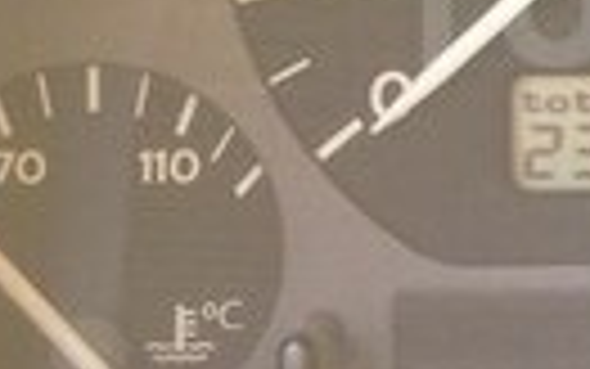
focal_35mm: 176
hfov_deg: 11.5
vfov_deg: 7.4
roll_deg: -1.4
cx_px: 847
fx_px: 2831
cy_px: -2
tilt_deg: -21.2
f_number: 2.4
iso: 50
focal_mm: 4.12
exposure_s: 1/20
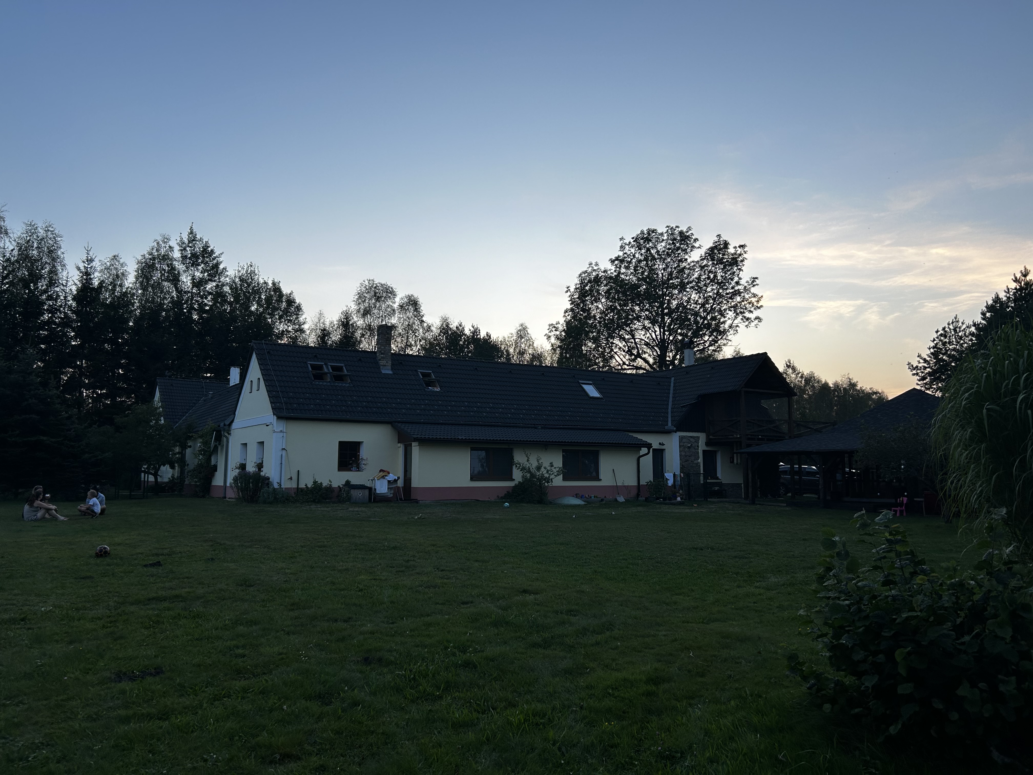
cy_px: 388
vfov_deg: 53.1
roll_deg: +0.1
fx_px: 776
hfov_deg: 67.3
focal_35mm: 26
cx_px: 516
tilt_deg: +5.4
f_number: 1.5
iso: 40
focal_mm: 5.7
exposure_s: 1/170
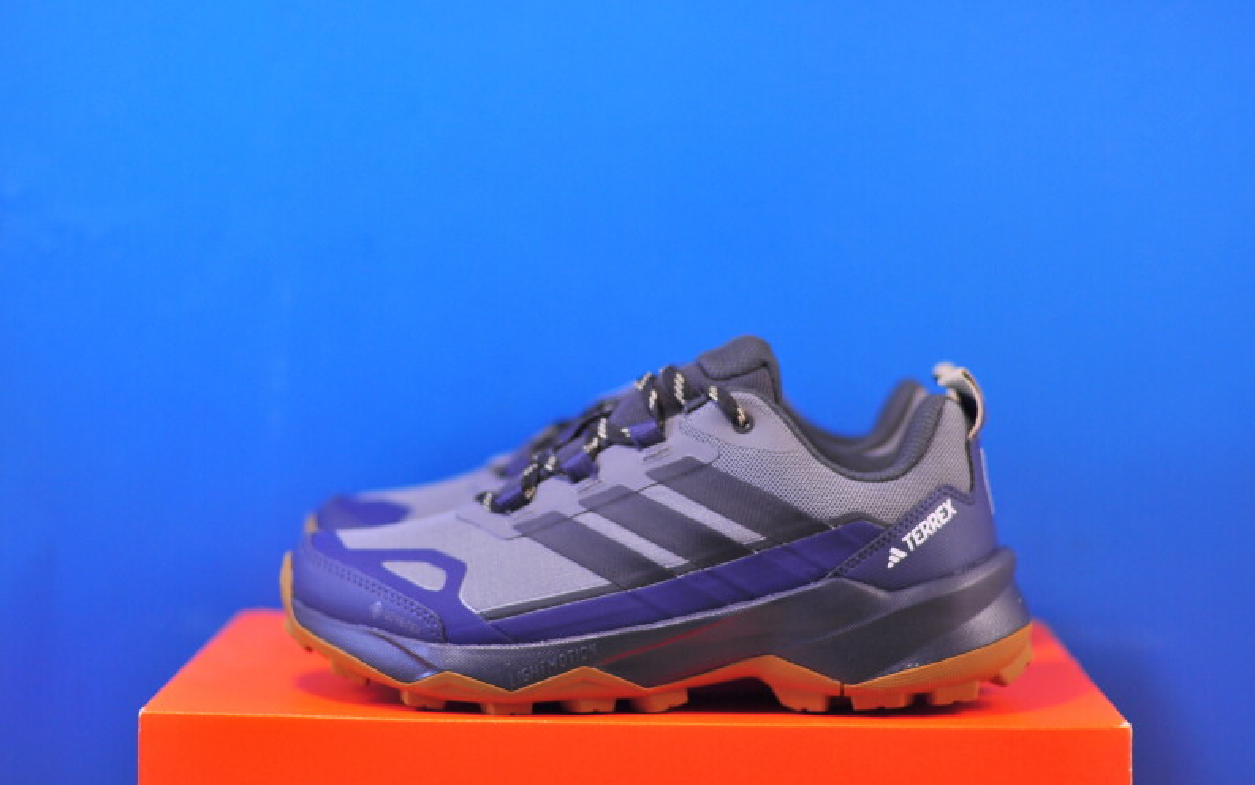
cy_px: 381
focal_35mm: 77
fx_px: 2634
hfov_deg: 26.8
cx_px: 631
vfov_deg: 16.9
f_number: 2
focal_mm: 50
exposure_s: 1/320
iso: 250
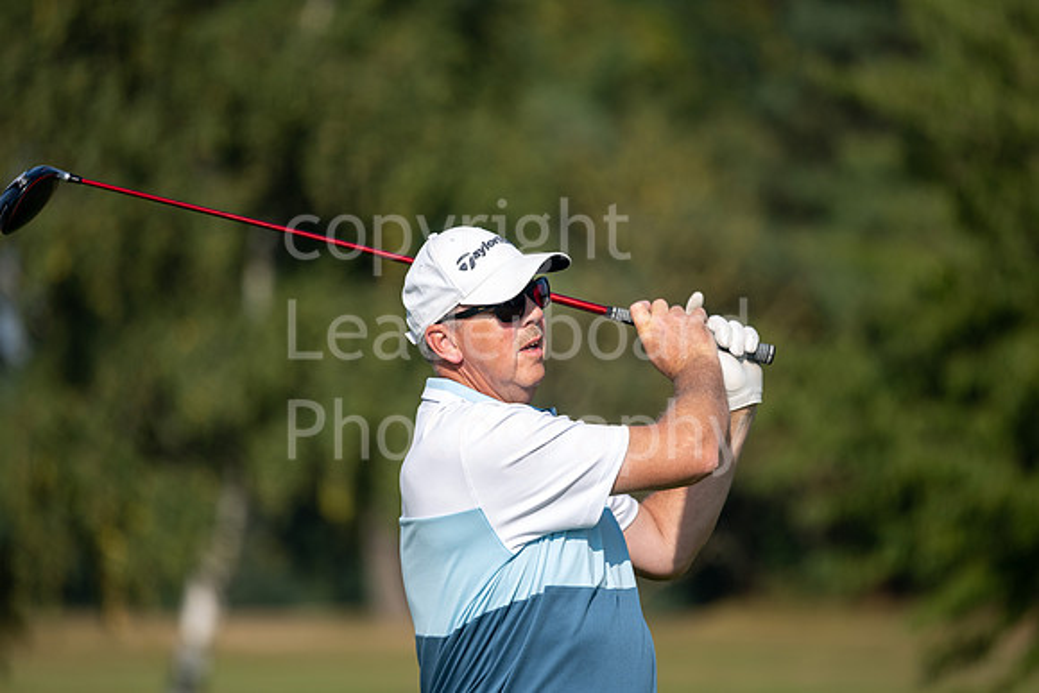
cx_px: 520
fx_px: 8660
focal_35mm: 300
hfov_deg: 6.9
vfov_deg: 4.6
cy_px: 346
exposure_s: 1/1600
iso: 160
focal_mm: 300
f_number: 4
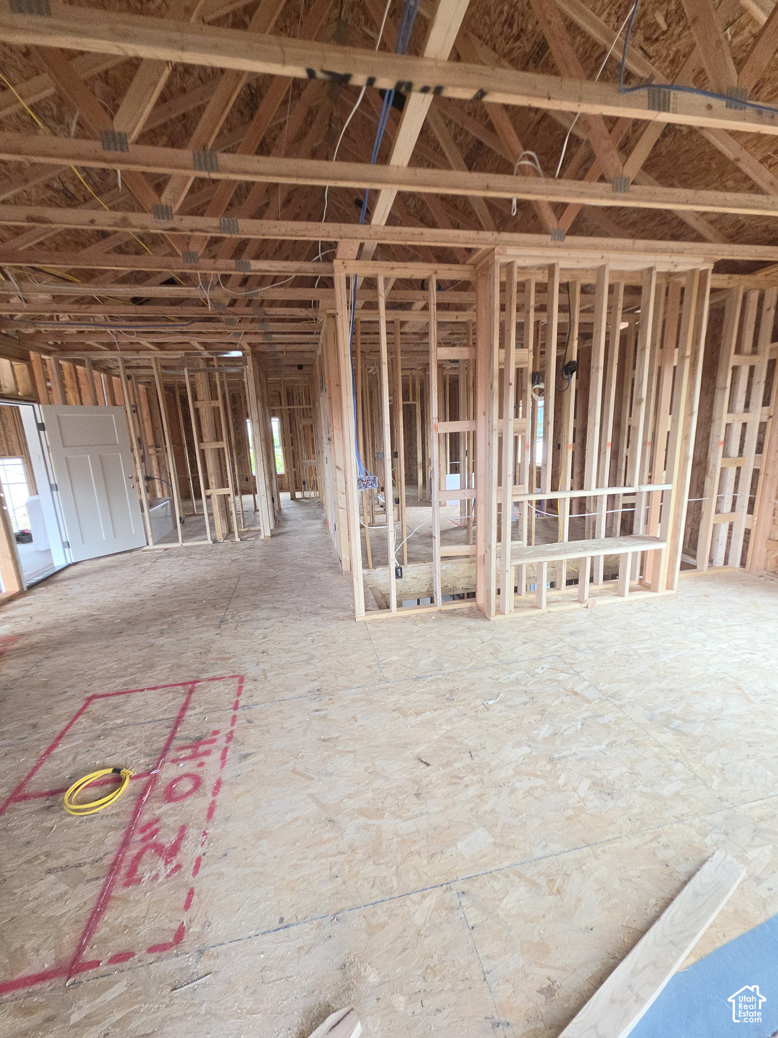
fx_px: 390
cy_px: 519
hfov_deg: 89.9
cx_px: 389
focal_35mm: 13
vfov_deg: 106.2
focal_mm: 2.2
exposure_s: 1/60
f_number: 1.9
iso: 80
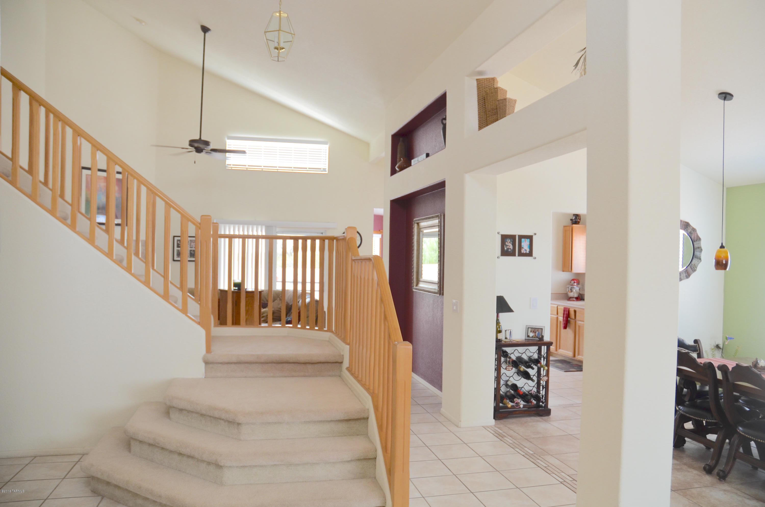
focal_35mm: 27
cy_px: 254
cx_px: 382
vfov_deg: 47.7
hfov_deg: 67.5
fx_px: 573
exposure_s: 1/80
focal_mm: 18
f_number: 4.5
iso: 400
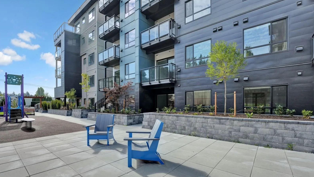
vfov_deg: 65.2
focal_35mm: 16
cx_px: 157
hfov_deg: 97.9
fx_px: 137
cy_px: 104
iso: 400
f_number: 8
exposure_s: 1/400
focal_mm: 15.4
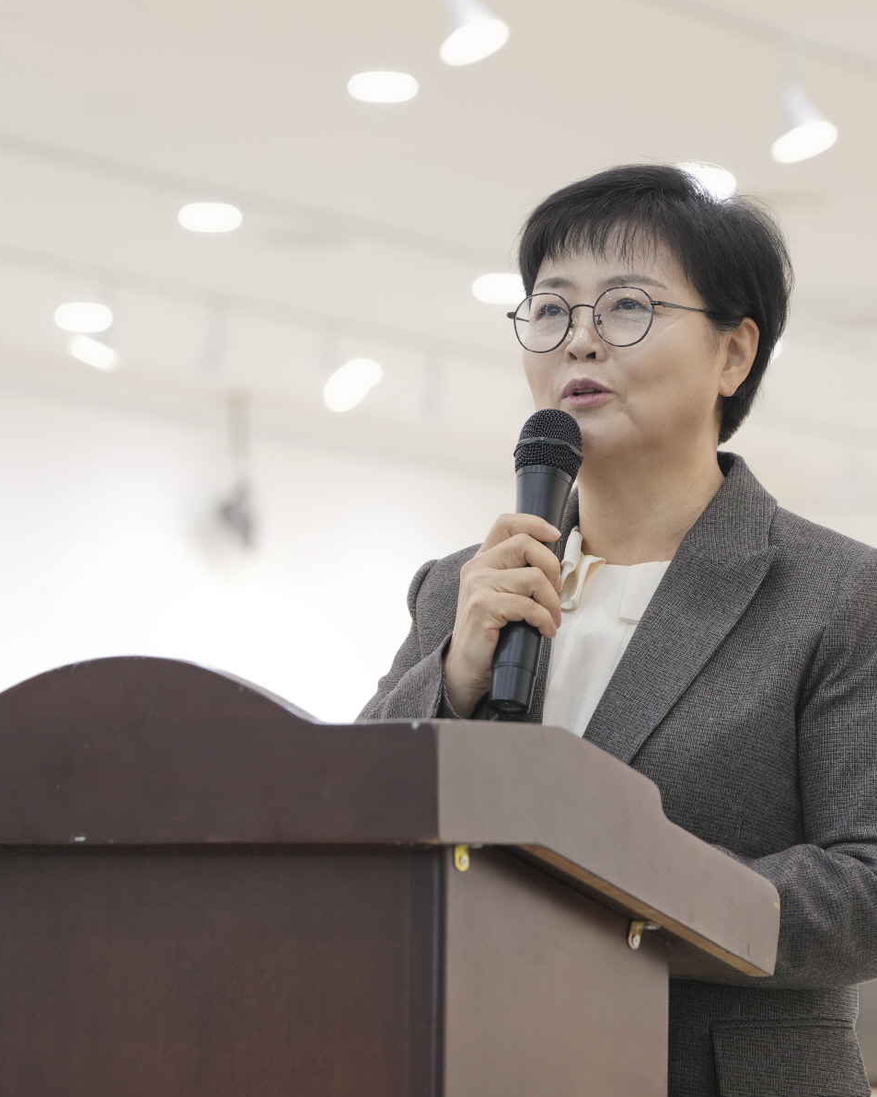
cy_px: 549
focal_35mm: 163
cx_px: 500
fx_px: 5291
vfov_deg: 11.8
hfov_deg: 9.5
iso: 3200
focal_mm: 115
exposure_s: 1/160
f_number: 5
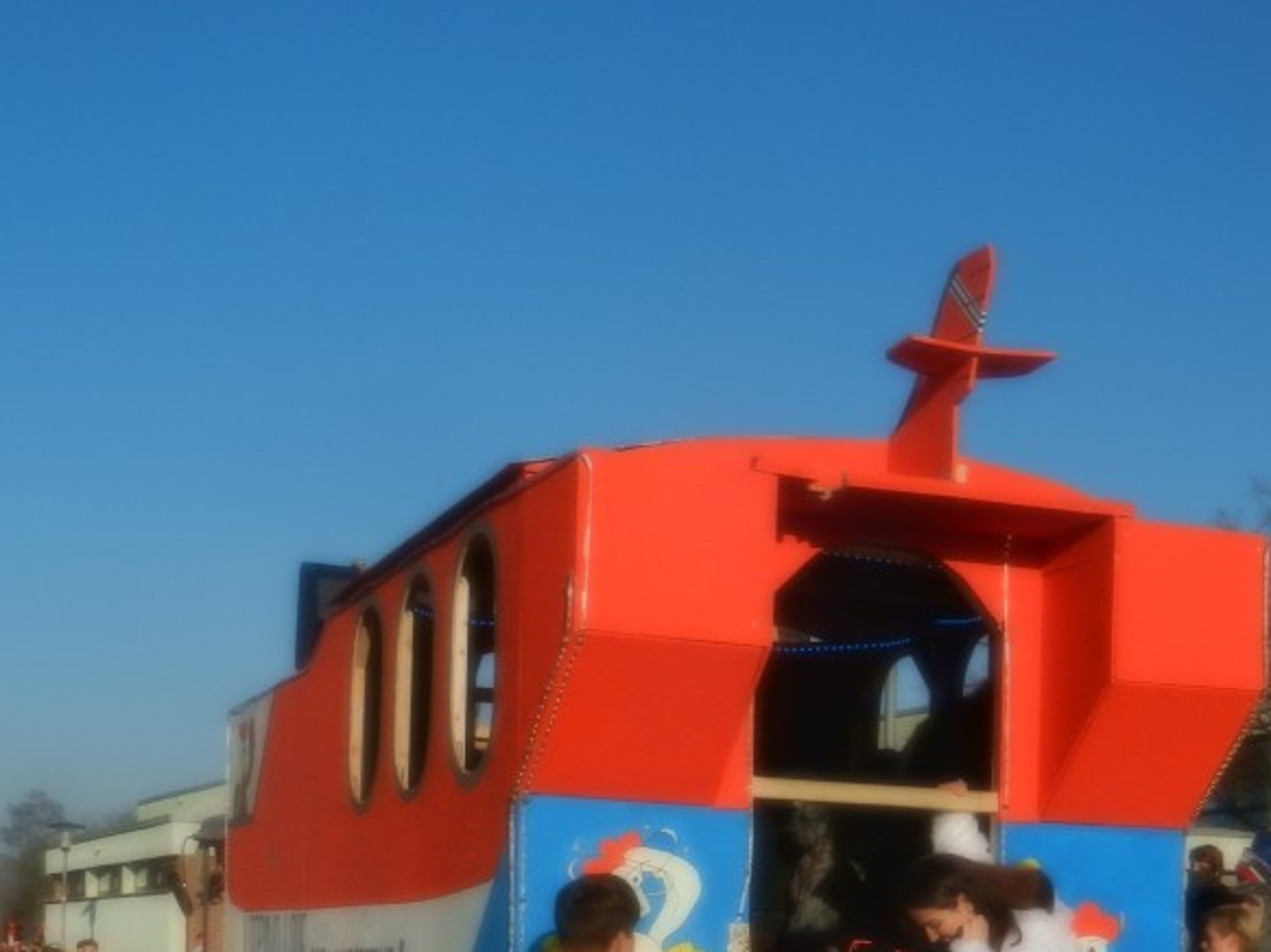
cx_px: 784
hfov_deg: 34.8
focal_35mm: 55
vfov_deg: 25.4
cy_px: 924
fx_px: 2019
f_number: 7
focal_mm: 4.5
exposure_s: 1/640
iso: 160
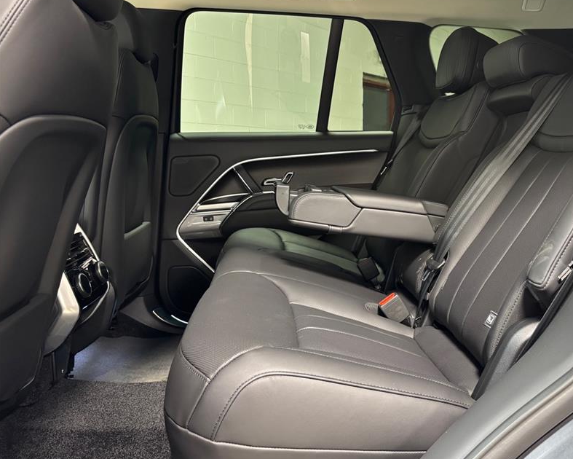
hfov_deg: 53.4
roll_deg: +0.3
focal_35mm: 33
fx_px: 560
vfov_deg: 44.5
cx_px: 368
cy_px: 211
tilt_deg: -5.6
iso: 320
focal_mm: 5.96
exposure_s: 1/60
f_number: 1.6
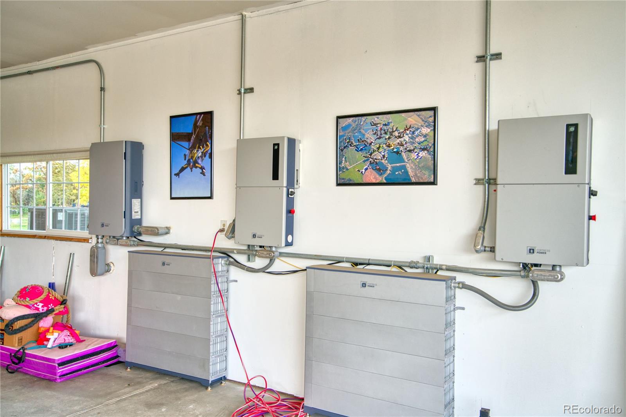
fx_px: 539
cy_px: 208
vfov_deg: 42.3
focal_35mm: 31
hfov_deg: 60.3
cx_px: 313
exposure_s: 1/400
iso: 500
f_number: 4
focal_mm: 31
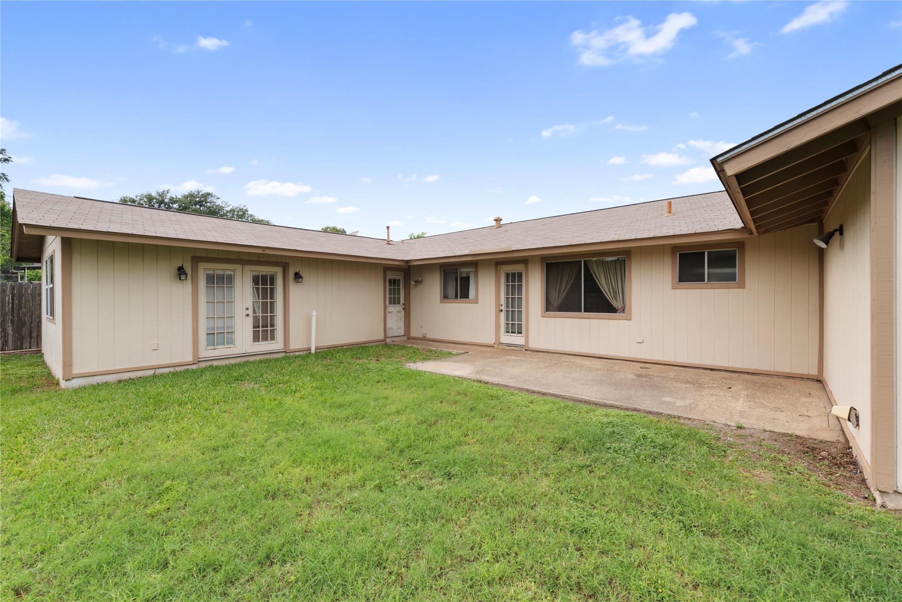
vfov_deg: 77.4
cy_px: 301
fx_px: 376
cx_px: 451
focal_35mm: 15
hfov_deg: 100.4
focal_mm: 15
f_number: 8
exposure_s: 1/400
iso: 400
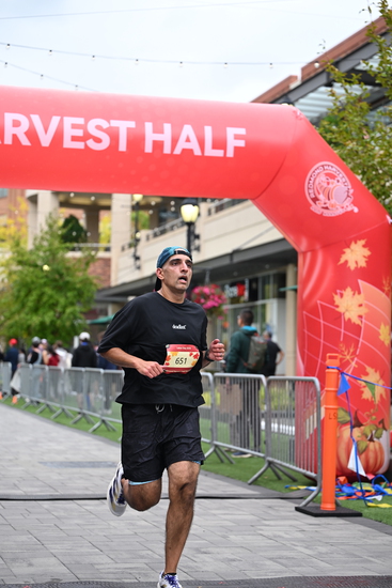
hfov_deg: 19.5
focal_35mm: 70
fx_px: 1143
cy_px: 294
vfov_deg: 28.8
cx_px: 196
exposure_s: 1/2000
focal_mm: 70
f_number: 2.8
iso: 640
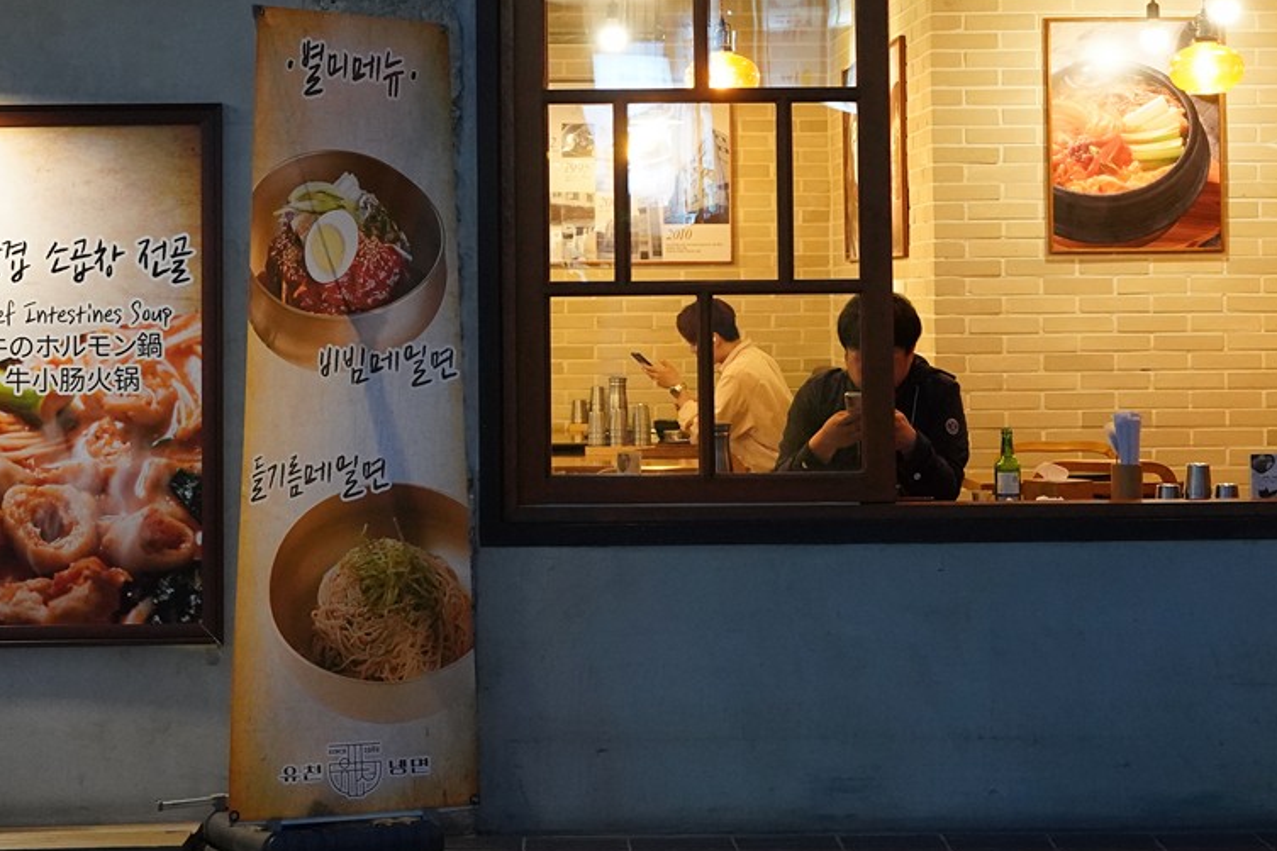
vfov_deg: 14.6
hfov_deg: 21.9
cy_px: 80
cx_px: 651
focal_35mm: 93
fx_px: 3299
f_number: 5
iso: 3200
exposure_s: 1/100
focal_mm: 35
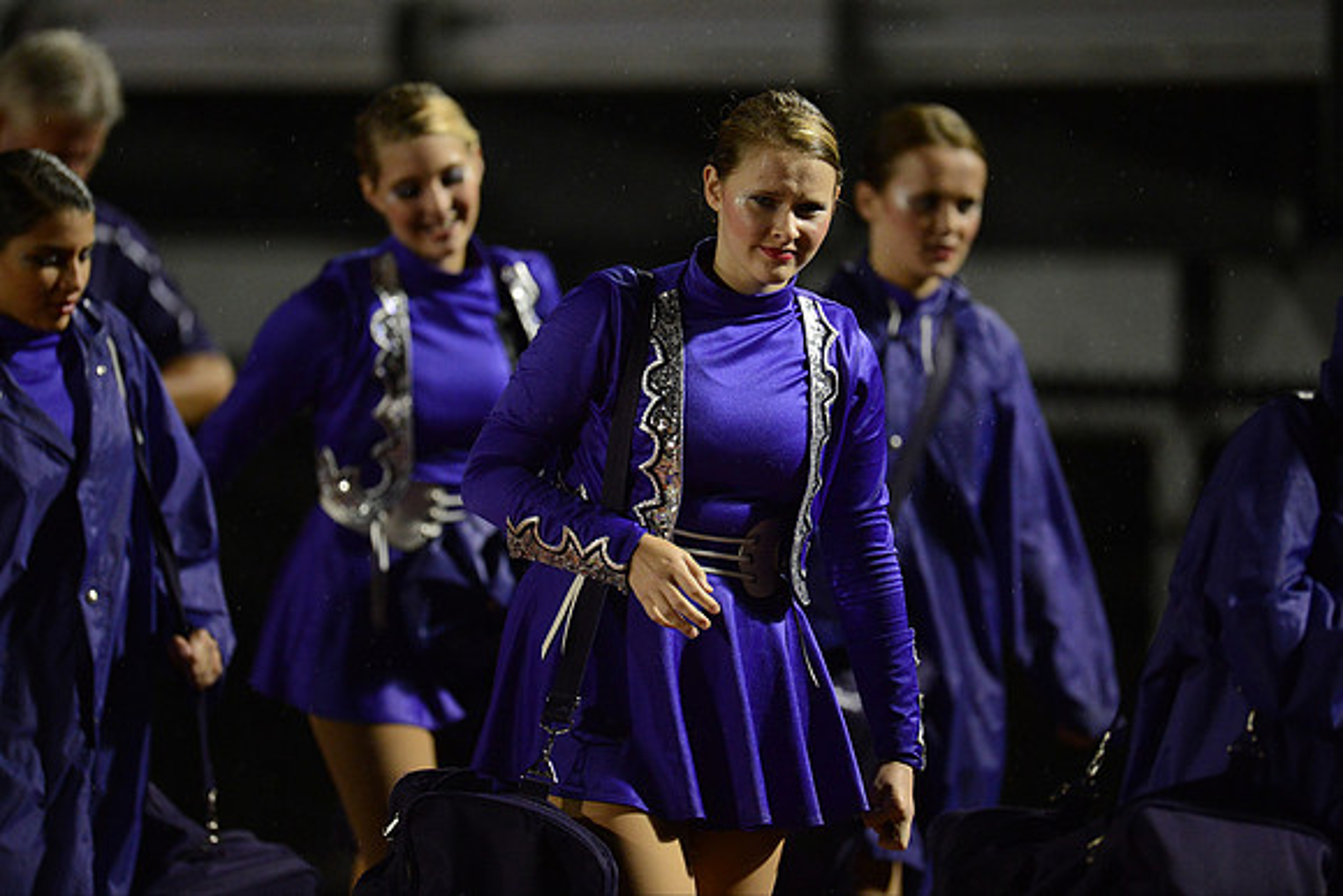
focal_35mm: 400
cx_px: 672
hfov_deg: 5.2
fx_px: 14925
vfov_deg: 3.4
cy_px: 448
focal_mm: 400
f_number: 2.8
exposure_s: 1/1000
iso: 5000
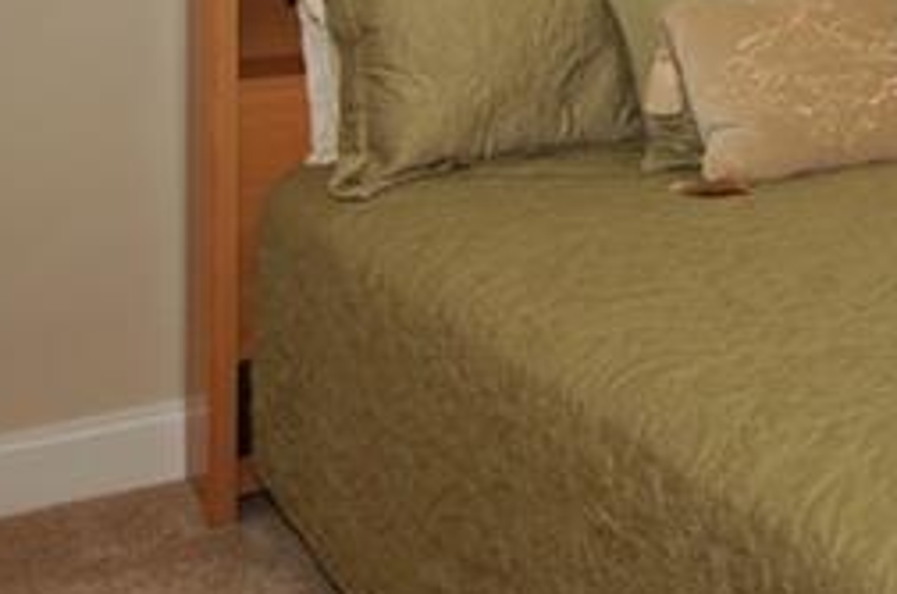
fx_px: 1517
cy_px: -224
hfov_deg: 30.3
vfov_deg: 19.9
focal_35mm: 61
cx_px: 925
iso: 200
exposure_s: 1/60
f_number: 13
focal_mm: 10
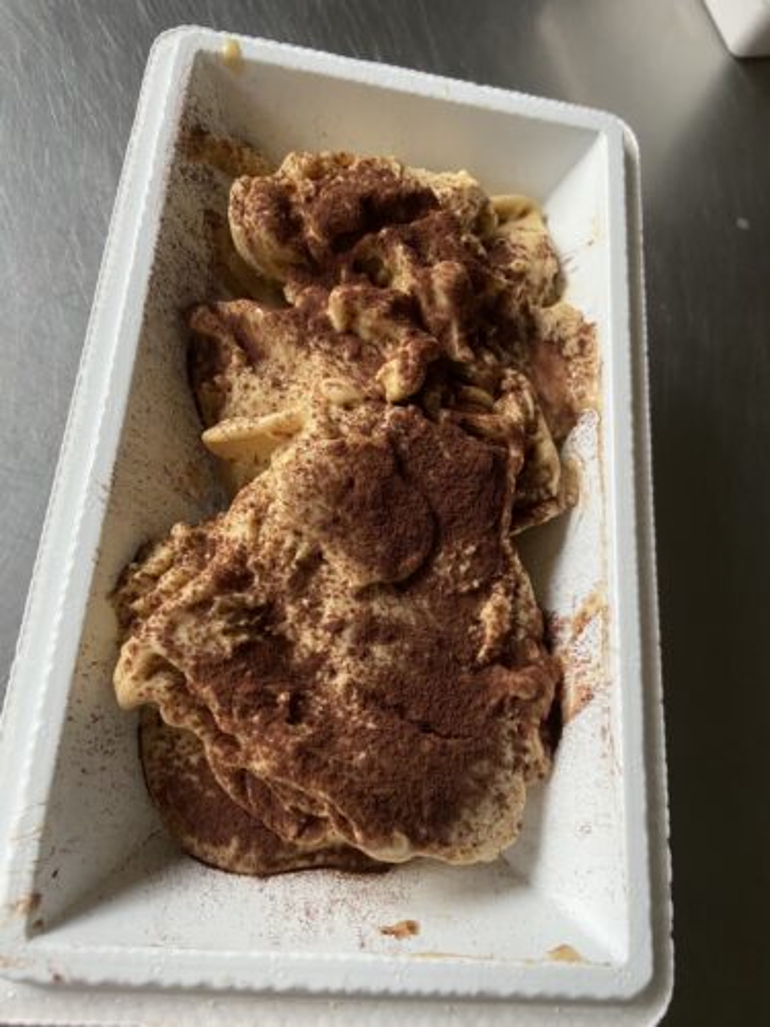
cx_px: 385
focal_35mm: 26
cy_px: 514
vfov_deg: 67.3
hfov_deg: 53.1
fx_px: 771
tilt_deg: -69.2
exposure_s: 1/60
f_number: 1.8
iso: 200
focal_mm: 4.25
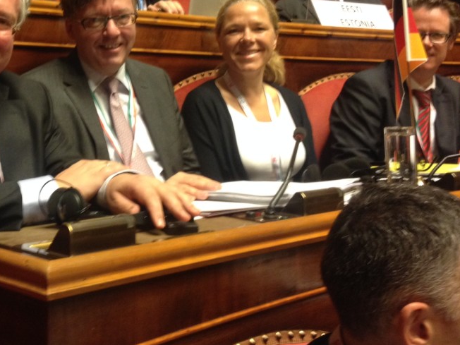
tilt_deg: -2.1
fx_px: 731
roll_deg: -1.3
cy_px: 86
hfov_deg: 34.2
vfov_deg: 26.2
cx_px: 118
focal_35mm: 55
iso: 200
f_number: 2.4
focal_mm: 4.28
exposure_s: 1/20
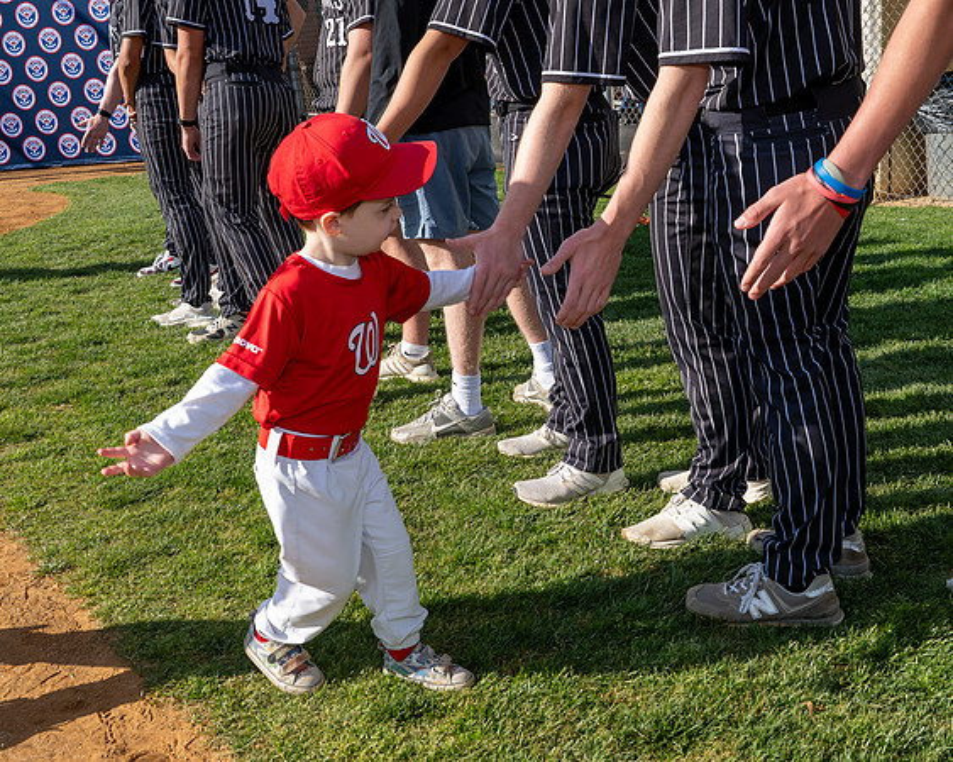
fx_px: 1145
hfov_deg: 45.0
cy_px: 338
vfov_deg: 36.8
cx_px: 557
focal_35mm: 41
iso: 140
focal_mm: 24
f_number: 8
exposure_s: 1/250
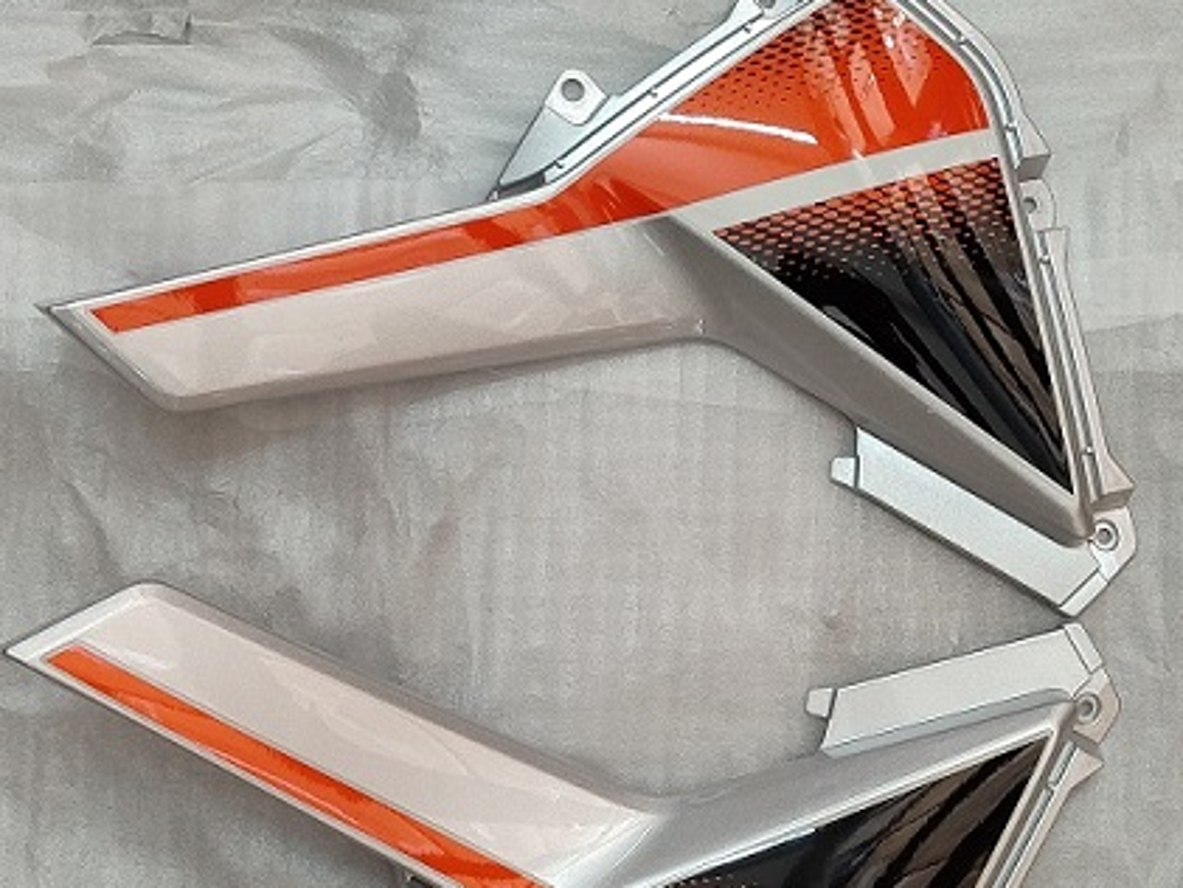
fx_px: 1299
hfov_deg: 49.0
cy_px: 573
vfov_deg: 37.4
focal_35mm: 38
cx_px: 601
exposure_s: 1/50
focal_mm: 5.95
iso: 368
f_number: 1.89
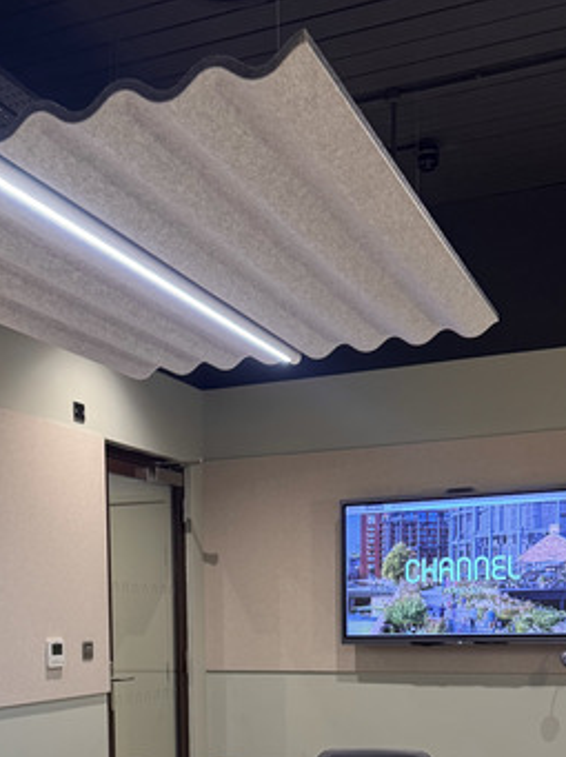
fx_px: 1027
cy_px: 685
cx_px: 231
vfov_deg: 37.7
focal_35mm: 47
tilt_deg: -2.8
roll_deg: +0.4
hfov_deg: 30.8
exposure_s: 1/50
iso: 320
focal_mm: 6.76
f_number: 1.78
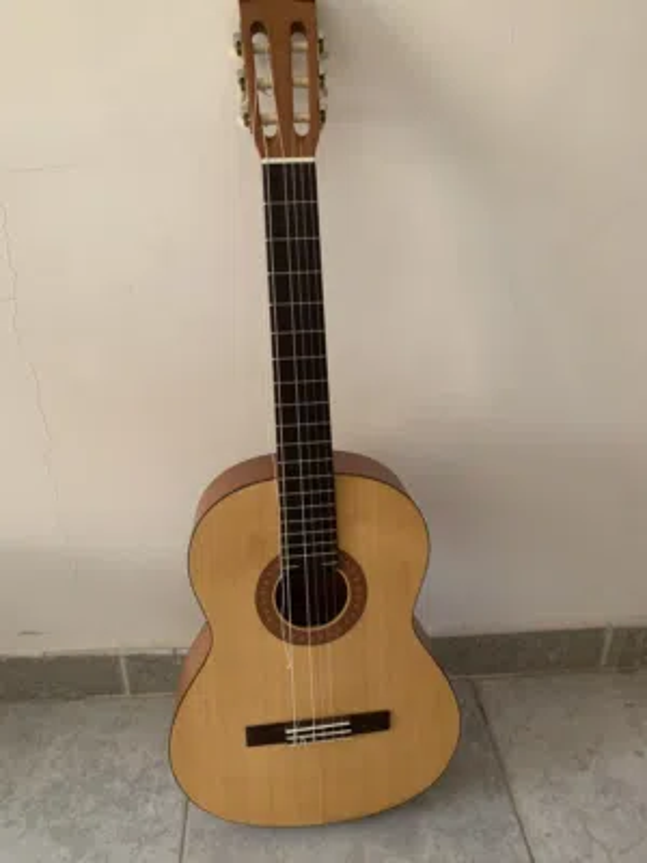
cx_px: 324
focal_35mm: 26
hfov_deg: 53.1
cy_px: 432
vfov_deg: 67.3
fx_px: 648
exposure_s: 1/60
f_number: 1.8
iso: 250
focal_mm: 4.25
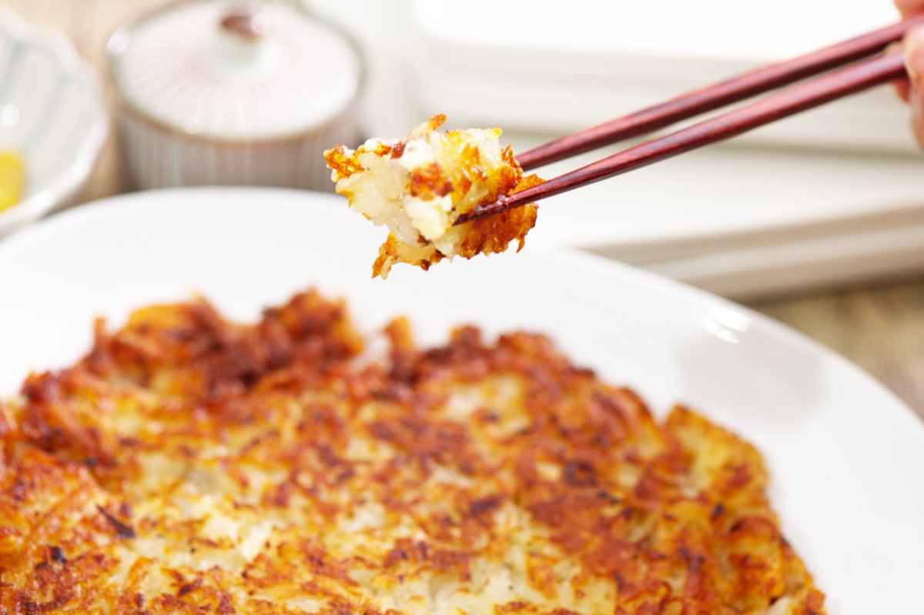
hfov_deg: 19.5
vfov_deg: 13.0
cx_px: 462
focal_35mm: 105
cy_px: 308
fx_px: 2694
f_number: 5.6
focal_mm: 105
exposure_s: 1/3.33
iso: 800
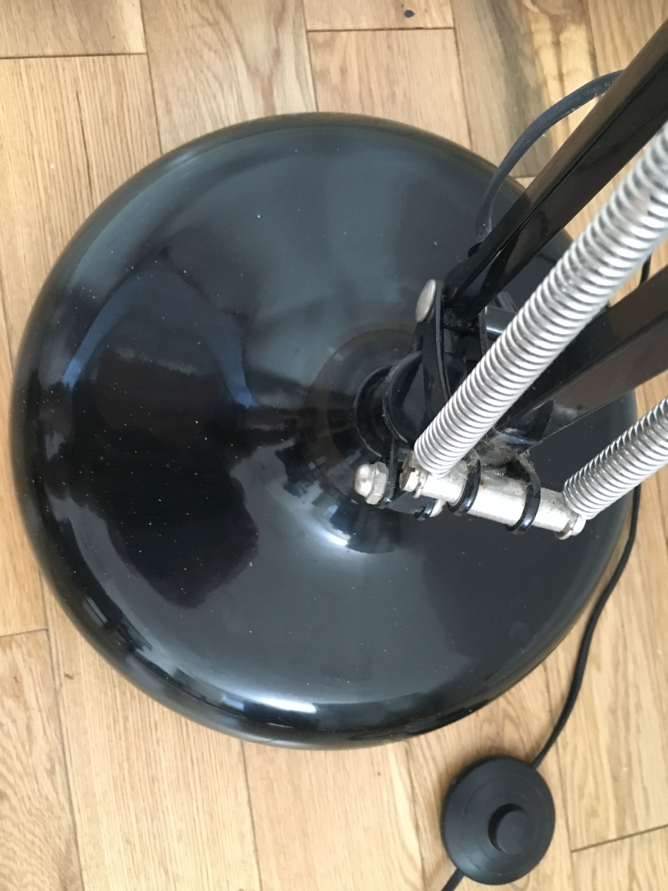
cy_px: 446
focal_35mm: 29
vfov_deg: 61.7
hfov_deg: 48.2
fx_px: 746
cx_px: 334
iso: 320
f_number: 2.2
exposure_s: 1/17
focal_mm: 4.15
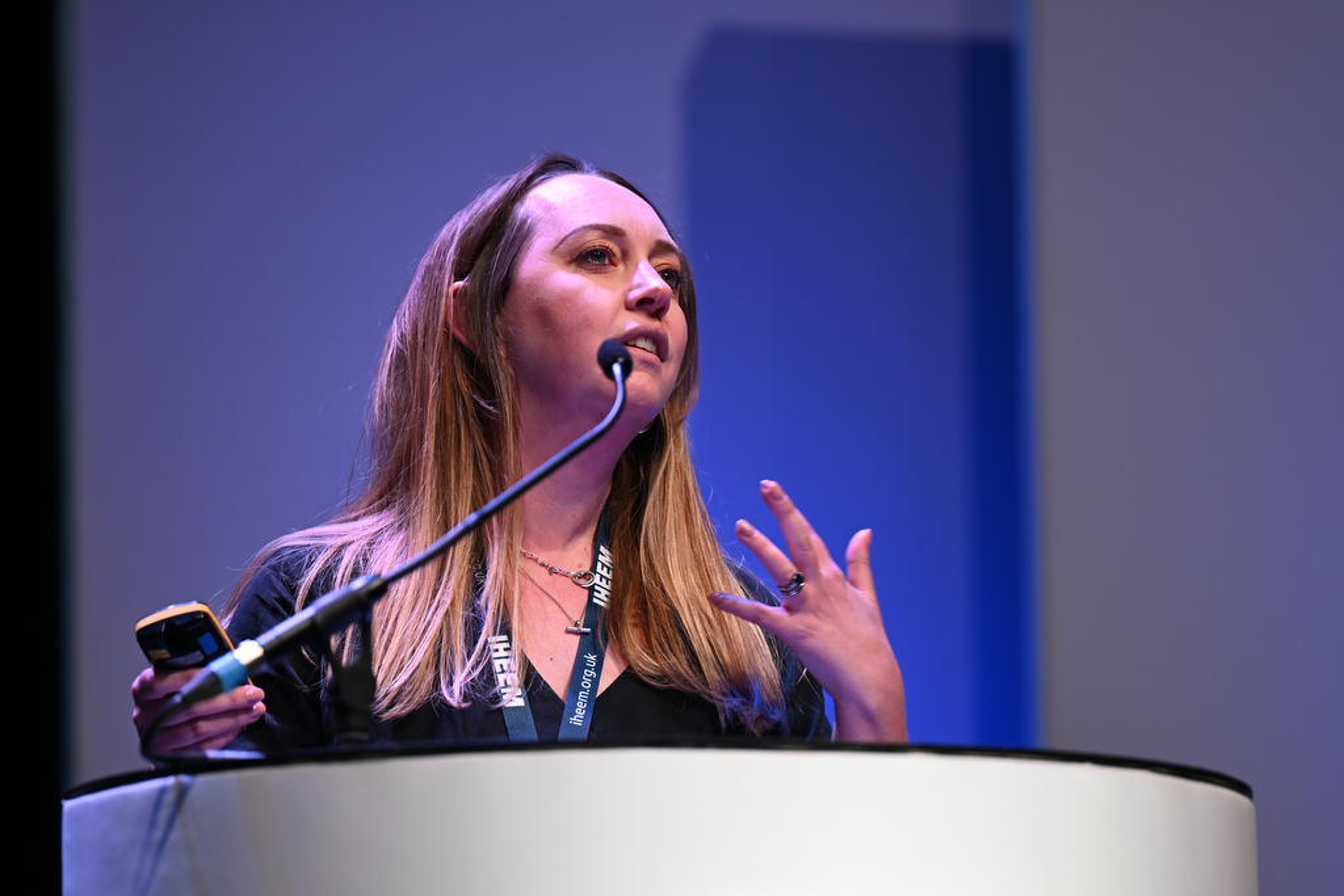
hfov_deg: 10.3
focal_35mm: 200
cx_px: 672
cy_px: 448
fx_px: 7467
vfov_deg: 6.9
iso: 250
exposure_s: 1/200
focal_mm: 200
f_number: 2.8
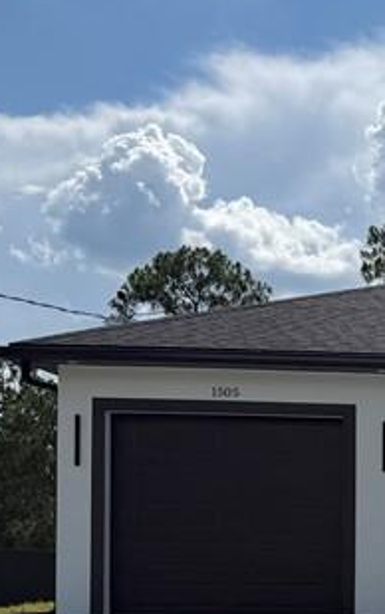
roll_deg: -2.8
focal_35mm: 84
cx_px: 705
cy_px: 574
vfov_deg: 23.8
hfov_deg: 13.8
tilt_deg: +0.3
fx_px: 1409
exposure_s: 1/11905
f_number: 1.78
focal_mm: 6.76
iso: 80
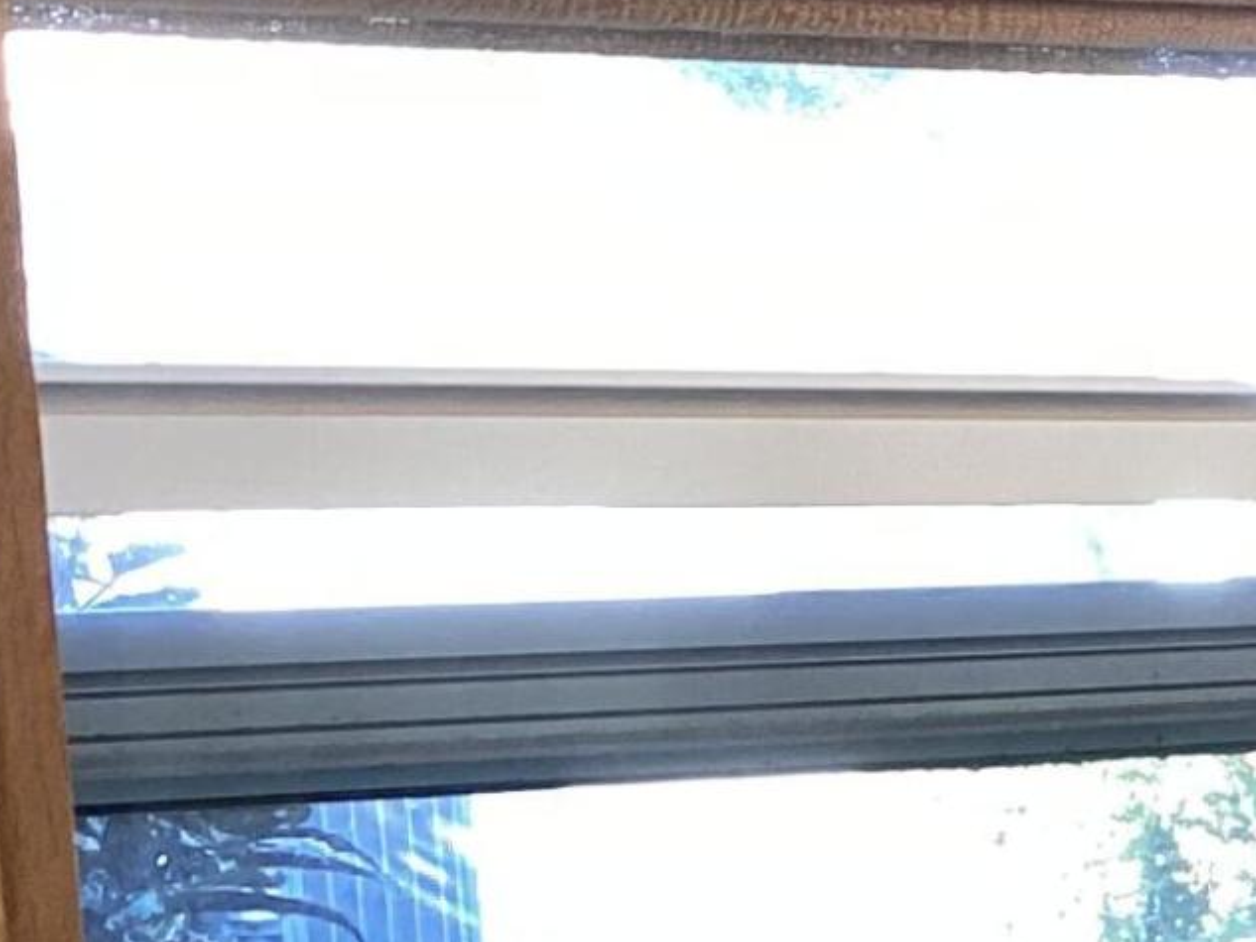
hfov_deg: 12.9
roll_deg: +1.6
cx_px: 2161
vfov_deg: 10.3
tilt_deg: -9.1
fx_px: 5117
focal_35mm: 141
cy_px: 1222
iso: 100
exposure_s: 1/60
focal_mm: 3.3
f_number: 2.4
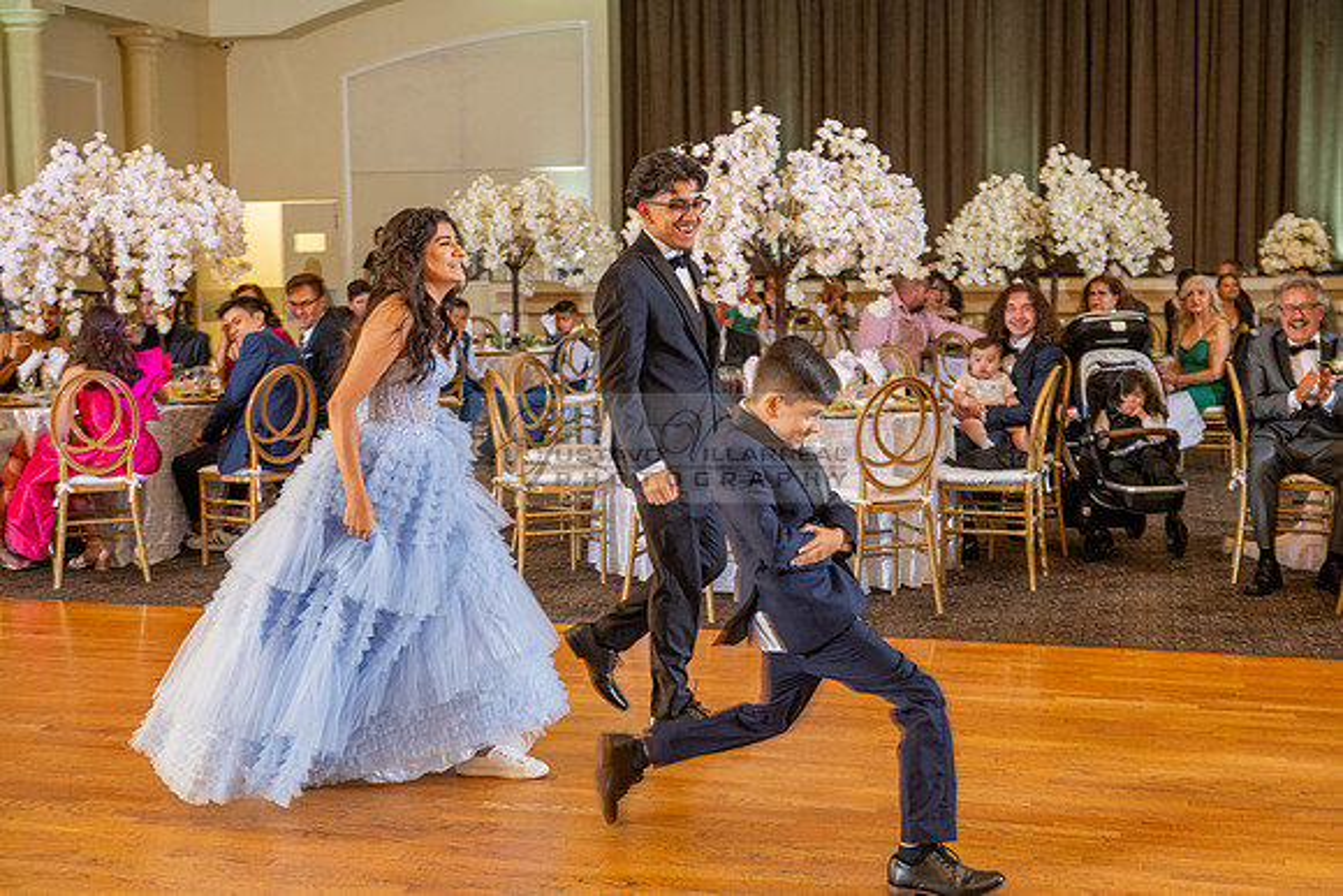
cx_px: 672
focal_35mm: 45
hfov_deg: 43.6
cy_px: 448
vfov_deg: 29.9
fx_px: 1679
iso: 800
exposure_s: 1/80
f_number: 4
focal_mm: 45
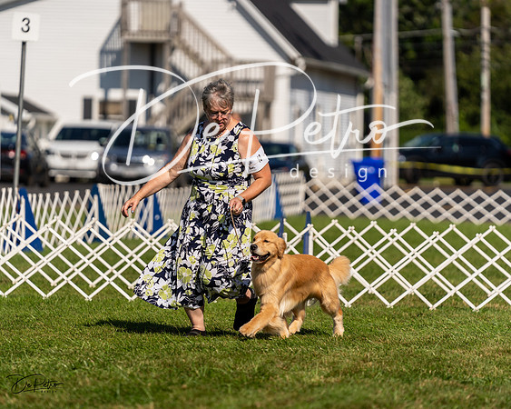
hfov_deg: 8.6
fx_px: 3405
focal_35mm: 225
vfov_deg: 6.9
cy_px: 204
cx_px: 256
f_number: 3.2
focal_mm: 200
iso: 100
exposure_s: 1/2500
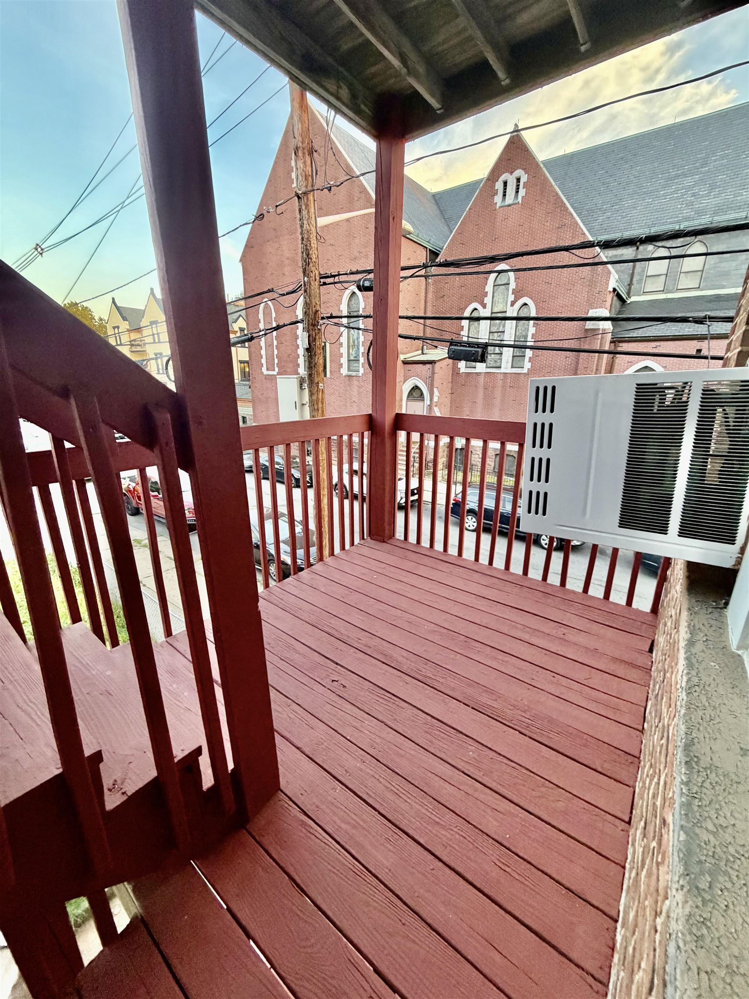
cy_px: 500
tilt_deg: -16.5
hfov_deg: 85.7
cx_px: 374
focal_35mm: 14
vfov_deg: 102.1
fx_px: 404
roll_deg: -0.7
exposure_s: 1/62
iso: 320
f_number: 2.2
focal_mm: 2.22
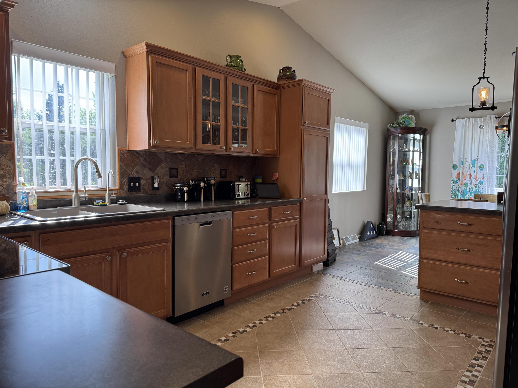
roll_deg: -0.8
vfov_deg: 56.8
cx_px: 259
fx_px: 359
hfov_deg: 71.6
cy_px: 194
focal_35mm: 24
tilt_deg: -4.7
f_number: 1.78
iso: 80
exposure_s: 1/120
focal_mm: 6.76
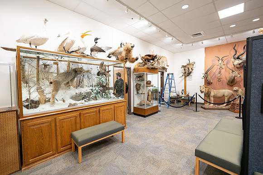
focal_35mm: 16
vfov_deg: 73.8
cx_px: 132
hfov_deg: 96.7
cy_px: 88
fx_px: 117
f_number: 4
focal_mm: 16
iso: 640
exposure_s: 1/125
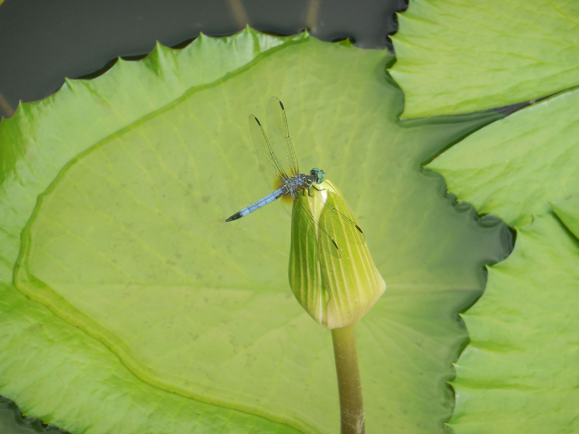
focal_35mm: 300
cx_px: 290
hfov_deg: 6.6
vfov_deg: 5.0
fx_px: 5018
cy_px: 217
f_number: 6.5
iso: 125
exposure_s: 1/100
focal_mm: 54
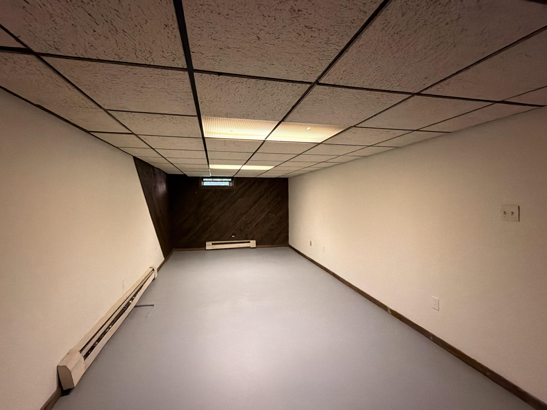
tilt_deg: +0.4
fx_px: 237
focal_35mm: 15
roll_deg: +0.5
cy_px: 199
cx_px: 265
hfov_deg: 98.1
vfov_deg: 81.7
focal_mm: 2.22
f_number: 2.2
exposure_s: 1/60
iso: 1250
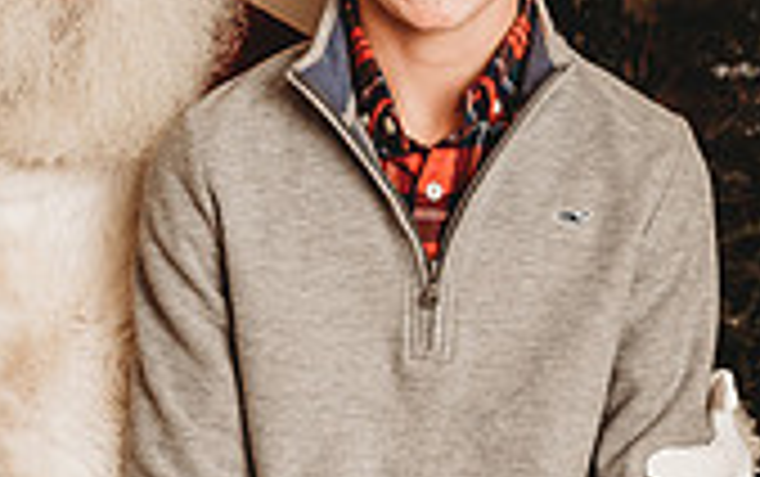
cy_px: 110
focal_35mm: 154
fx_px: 3193
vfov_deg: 8.5
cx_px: 130
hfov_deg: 13.5
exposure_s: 1/160
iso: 100
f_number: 4
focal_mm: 44
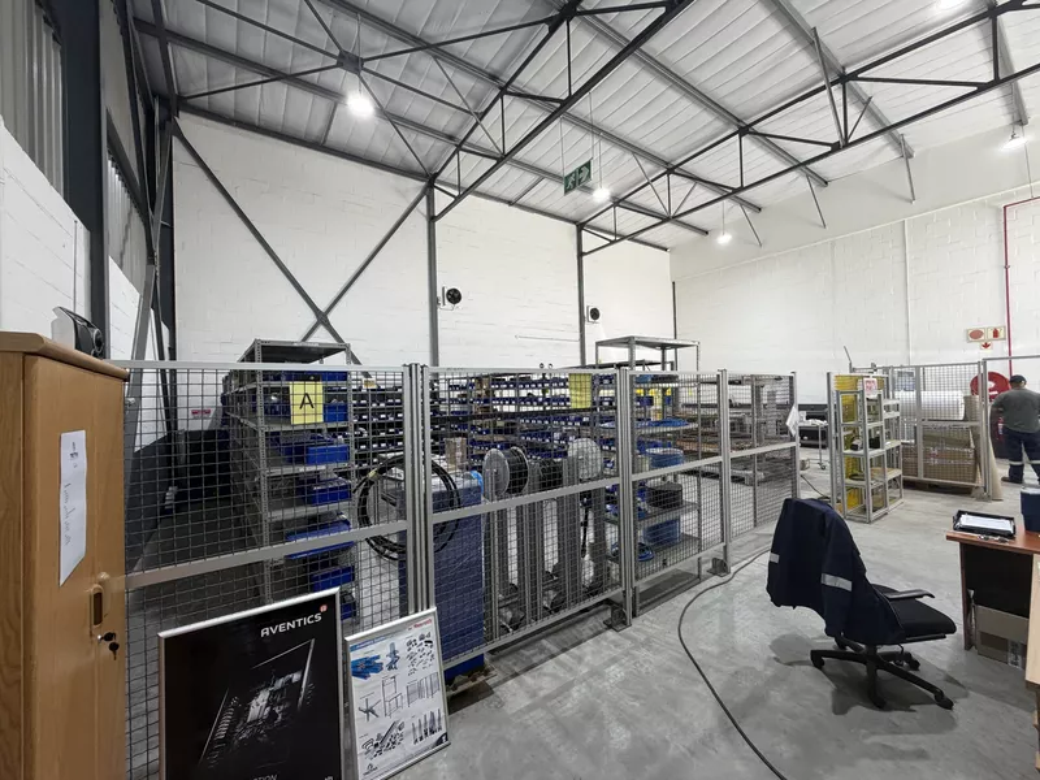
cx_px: 520
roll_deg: +2.0
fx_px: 421
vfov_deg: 85.7
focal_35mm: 14
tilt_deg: +0.9
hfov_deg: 102.1
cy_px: 390
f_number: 2.2
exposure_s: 1/100
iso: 160
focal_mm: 2.22
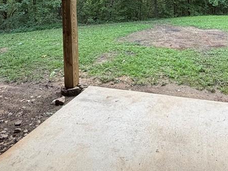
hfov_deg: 55.8
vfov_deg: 39.5
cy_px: 4
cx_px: 150
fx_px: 211
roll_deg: +0.0
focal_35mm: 32
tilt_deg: -4.3
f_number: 2.2
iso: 250
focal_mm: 2.22
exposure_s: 1/121
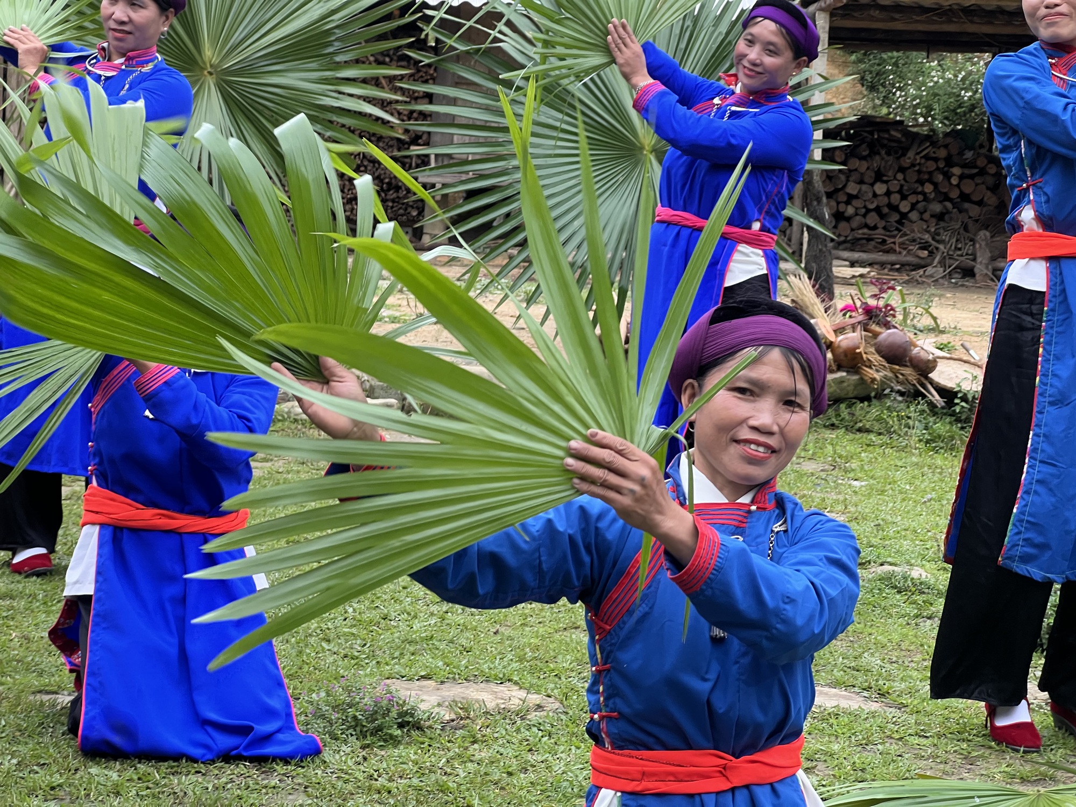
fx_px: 2393
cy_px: 404
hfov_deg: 25.3
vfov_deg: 19.1
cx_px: 538
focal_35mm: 77
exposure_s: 1/99
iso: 100
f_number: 2.8
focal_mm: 9
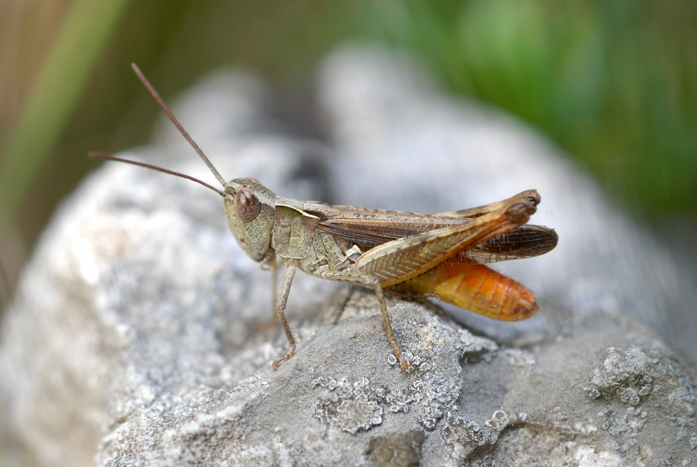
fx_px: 1745
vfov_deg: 15.2
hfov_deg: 22.6
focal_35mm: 90
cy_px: 234
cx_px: 348
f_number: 10
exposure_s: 1/200
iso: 100
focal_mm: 60
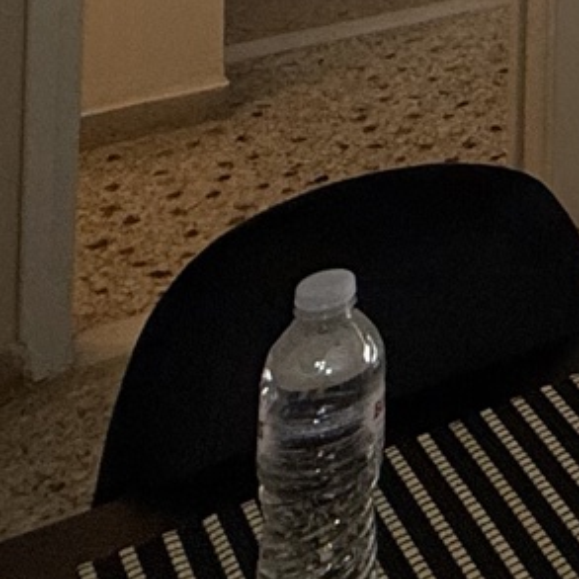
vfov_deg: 16.7
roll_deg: -1.7
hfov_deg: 17.1
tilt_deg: +1.3
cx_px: 1075
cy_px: -545
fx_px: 1533
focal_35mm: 81
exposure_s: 1/100
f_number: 2.2
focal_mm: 2.22
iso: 125
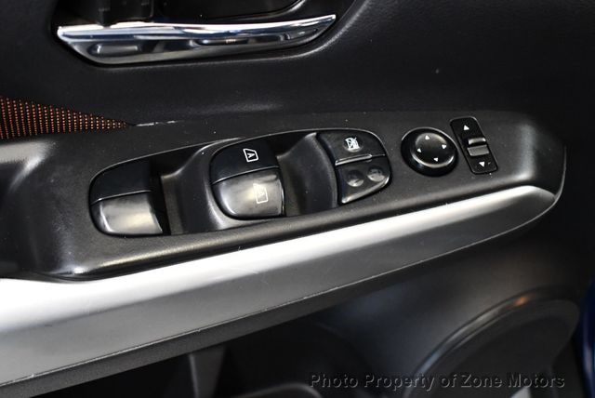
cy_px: 199
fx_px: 695
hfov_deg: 46.4
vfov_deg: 32.0
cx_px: 298
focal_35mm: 42
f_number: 3.8
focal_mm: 21
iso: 3200
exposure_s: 1/60
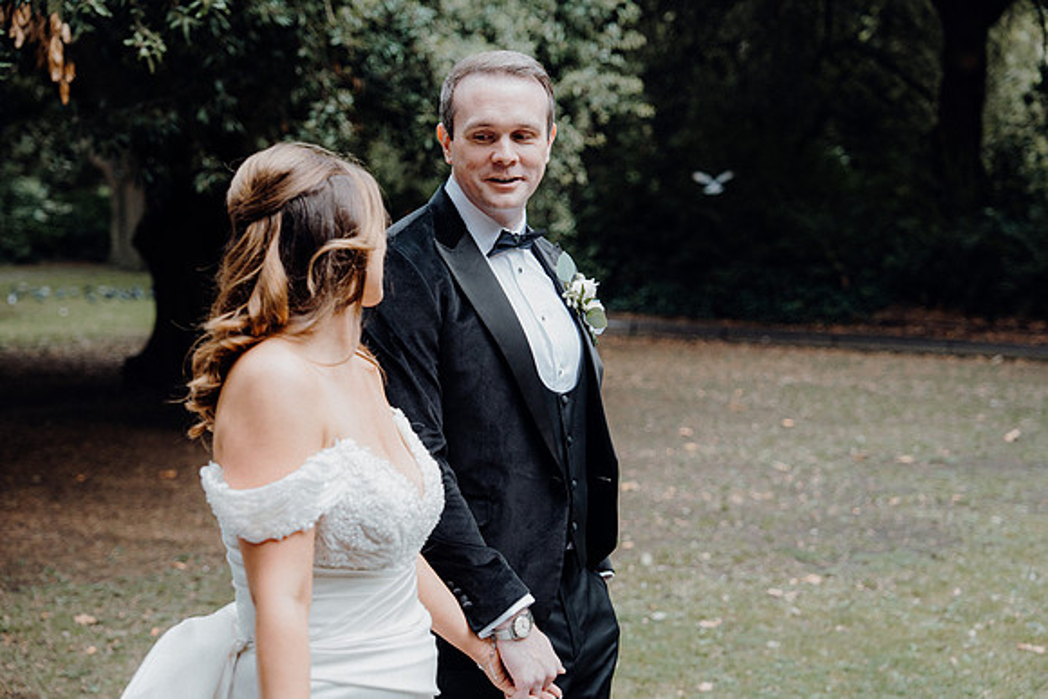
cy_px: 350
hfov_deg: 33.4
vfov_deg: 22.6
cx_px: 524
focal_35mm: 60
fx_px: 1747
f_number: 3.5
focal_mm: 60
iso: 640
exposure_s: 1/250
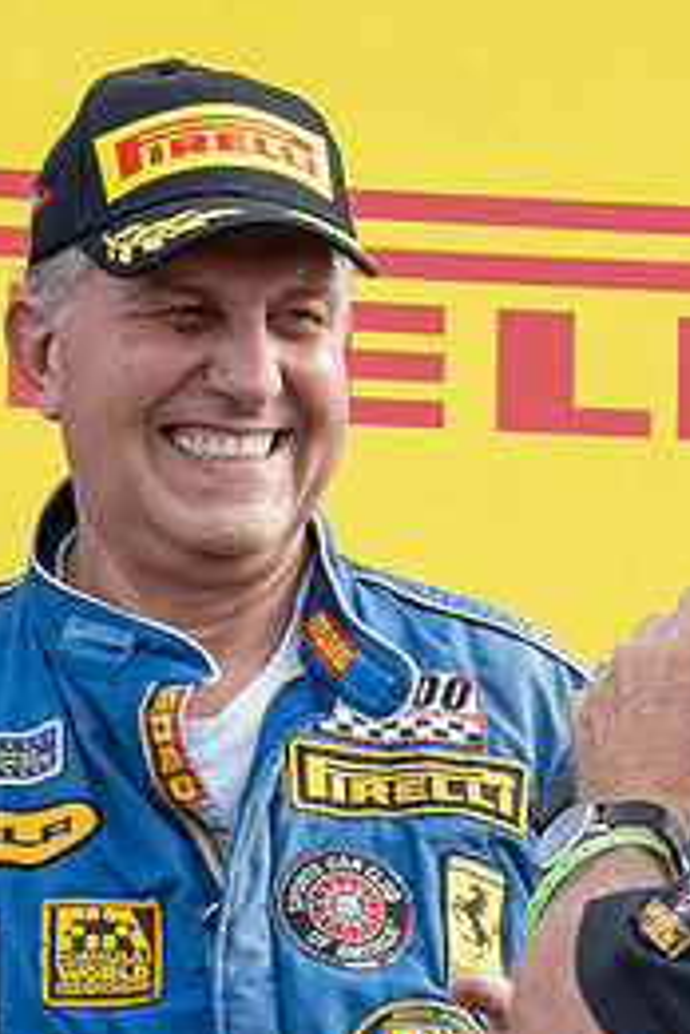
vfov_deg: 6.5
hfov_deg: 4.3
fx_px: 9171
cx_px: 326
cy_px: 638
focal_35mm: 319
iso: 200
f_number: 10
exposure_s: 1/60
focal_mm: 61
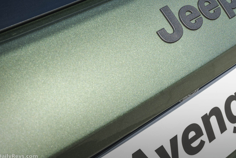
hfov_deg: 24.8
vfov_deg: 16.8
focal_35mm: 80
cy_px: 14
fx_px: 524
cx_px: 198
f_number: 7.1
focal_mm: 43
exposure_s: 1/200
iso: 64
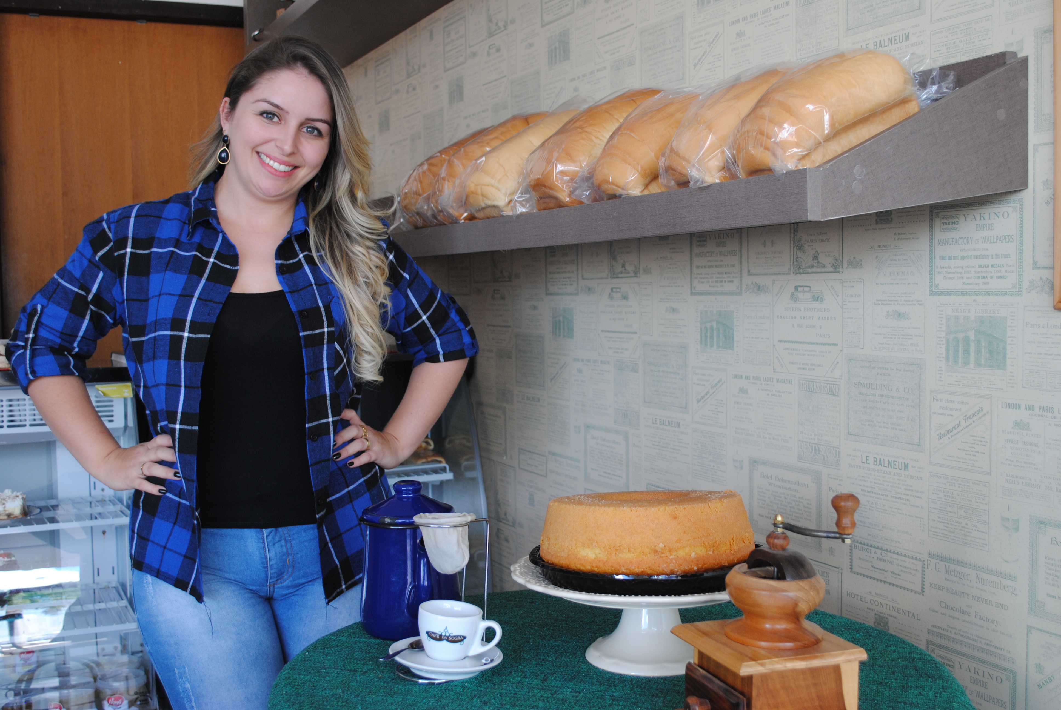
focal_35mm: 39
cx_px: 530
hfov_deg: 49.5
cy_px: 355
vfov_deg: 34.3
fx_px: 1151
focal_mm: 26
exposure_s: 1/40
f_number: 4.2
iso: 200
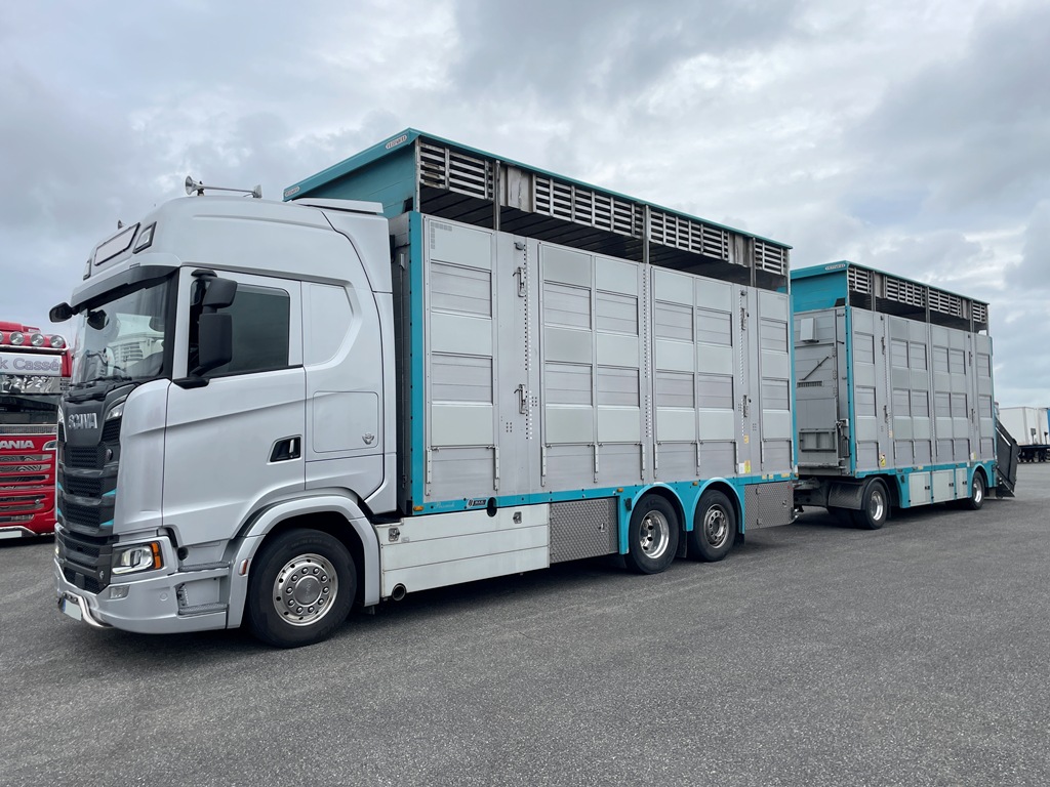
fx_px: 789
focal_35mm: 26
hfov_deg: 67.3
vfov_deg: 53.1
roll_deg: -0.2
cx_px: 525
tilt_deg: +4.2
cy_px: 394
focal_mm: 4.2
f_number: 1.6
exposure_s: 1/2053
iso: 32
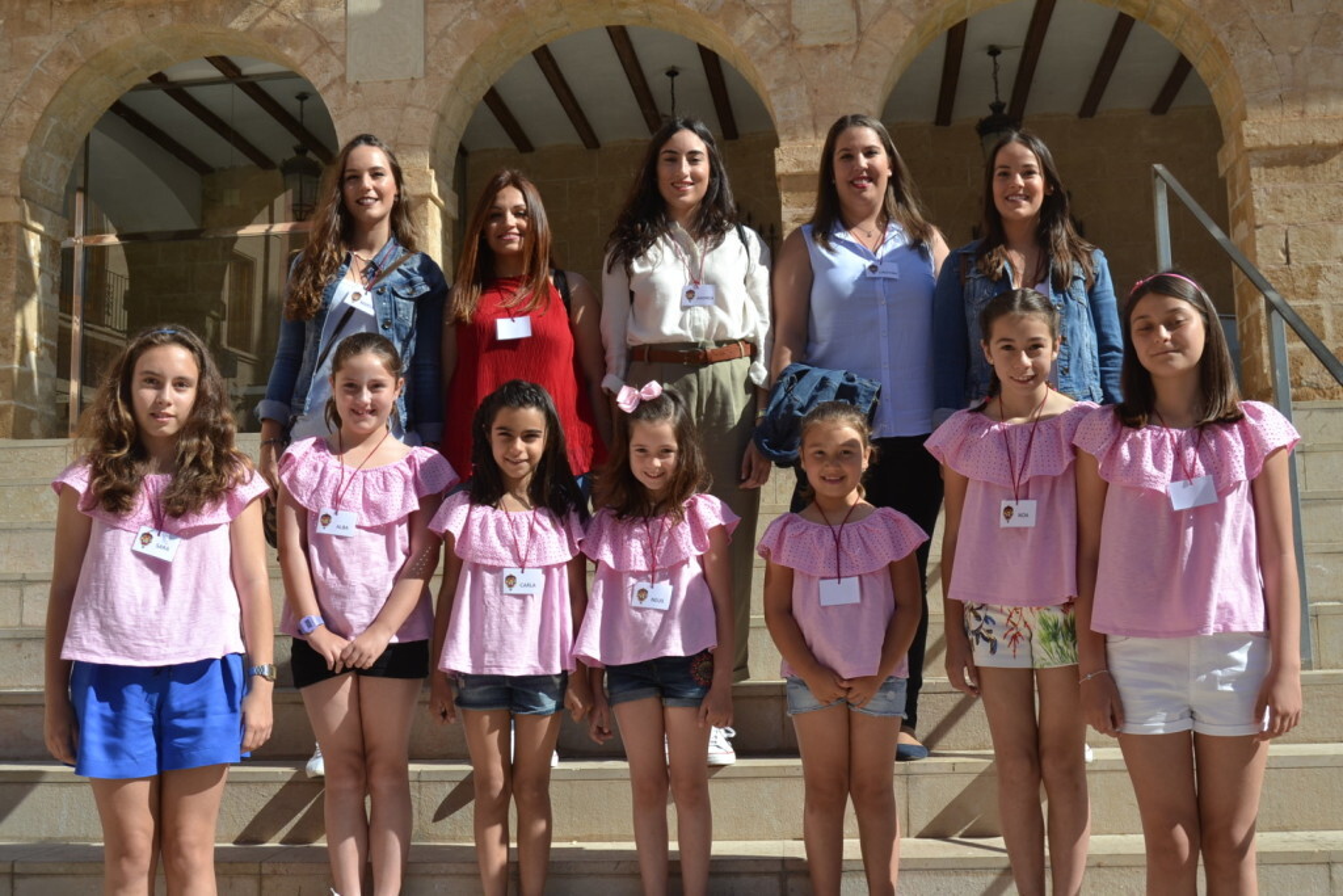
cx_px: 672
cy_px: 448
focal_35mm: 39
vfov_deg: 34.2
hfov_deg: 49.5
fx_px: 1455
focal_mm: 26
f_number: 8
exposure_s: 1/250
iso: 100
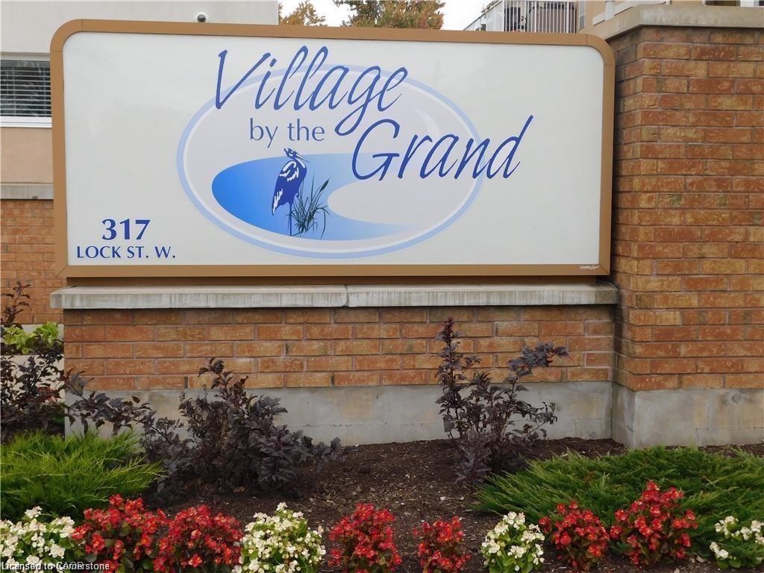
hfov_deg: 42.1
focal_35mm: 45
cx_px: 382
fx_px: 993
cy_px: 286
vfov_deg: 32.2
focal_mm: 8
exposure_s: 1/80
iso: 125
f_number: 3.7
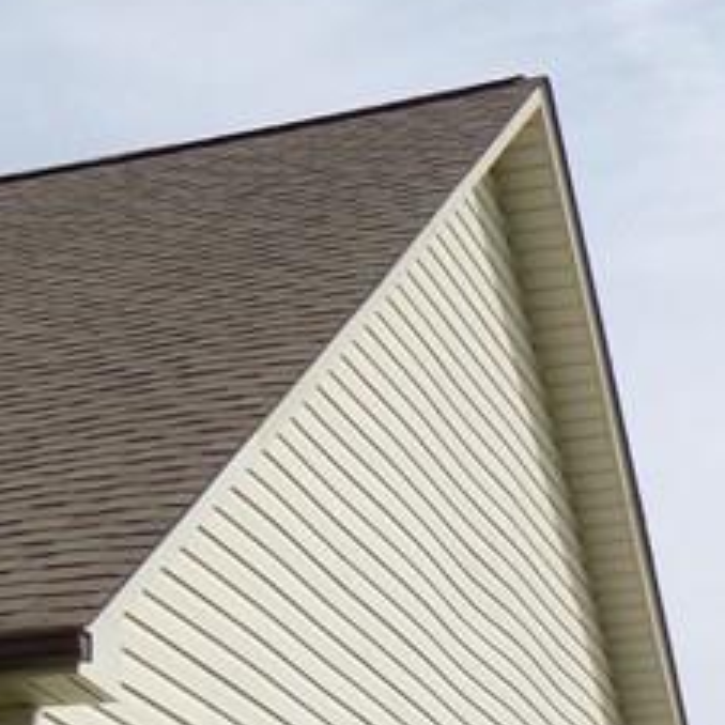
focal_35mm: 120
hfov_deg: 13.4
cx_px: -465
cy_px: 1084
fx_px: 2843
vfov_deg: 13.7
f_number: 3.3
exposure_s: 1/1250
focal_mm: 5.3
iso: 80
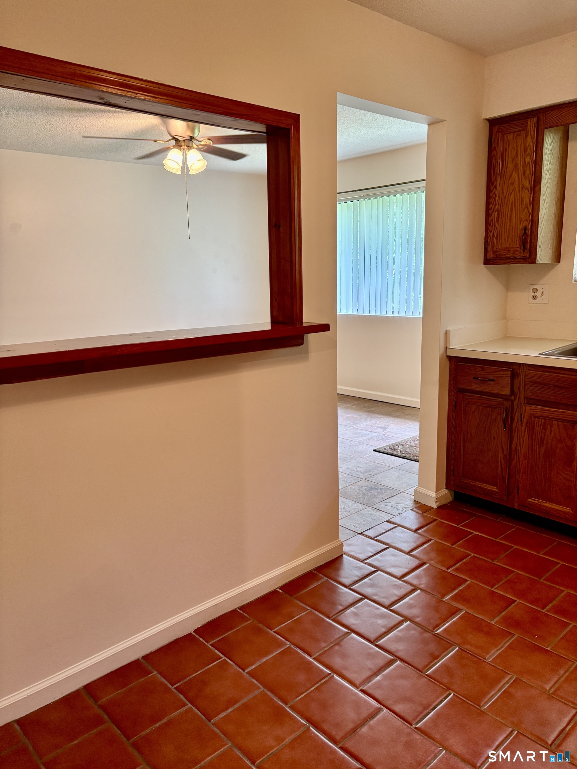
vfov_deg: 67.3
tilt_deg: -10.1
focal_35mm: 26
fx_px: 578
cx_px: 288
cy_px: 384
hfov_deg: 53.1
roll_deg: +1.2
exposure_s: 1/60
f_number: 1.6
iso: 200
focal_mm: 5.96
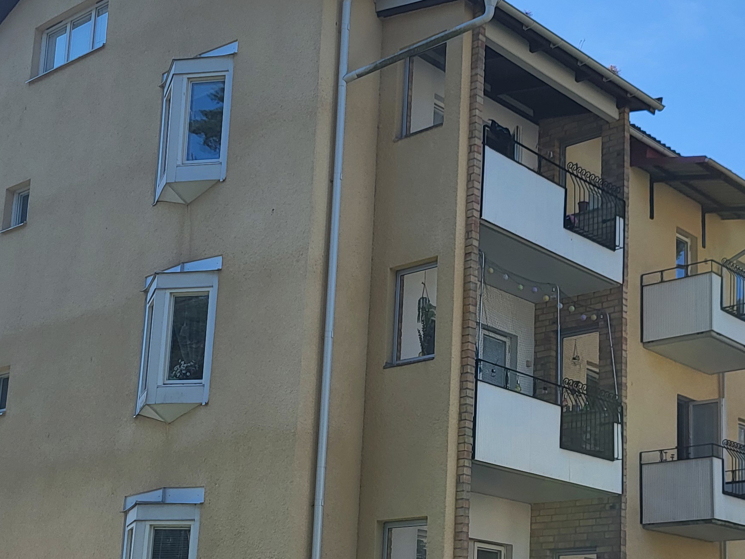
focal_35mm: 59
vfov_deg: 24.6
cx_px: 482
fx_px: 1270
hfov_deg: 32.5
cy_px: 415
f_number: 1.8
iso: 40
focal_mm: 5.4
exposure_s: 1/2500
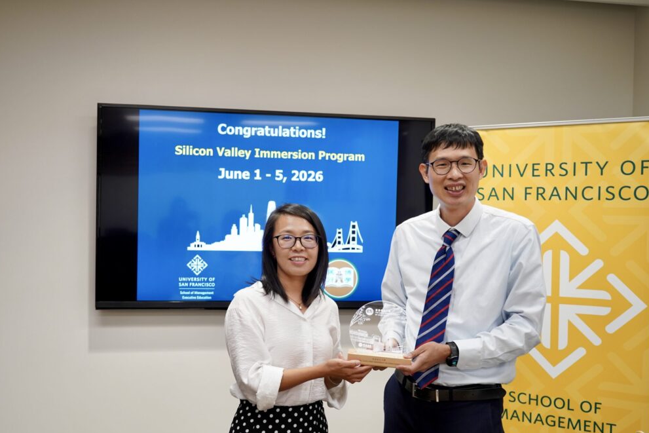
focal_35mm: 31
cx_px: 330
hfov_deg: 60.3
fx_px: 559
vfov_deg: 42.3
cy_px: 213
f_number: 4
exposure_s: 1/30
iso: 500
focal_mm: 30
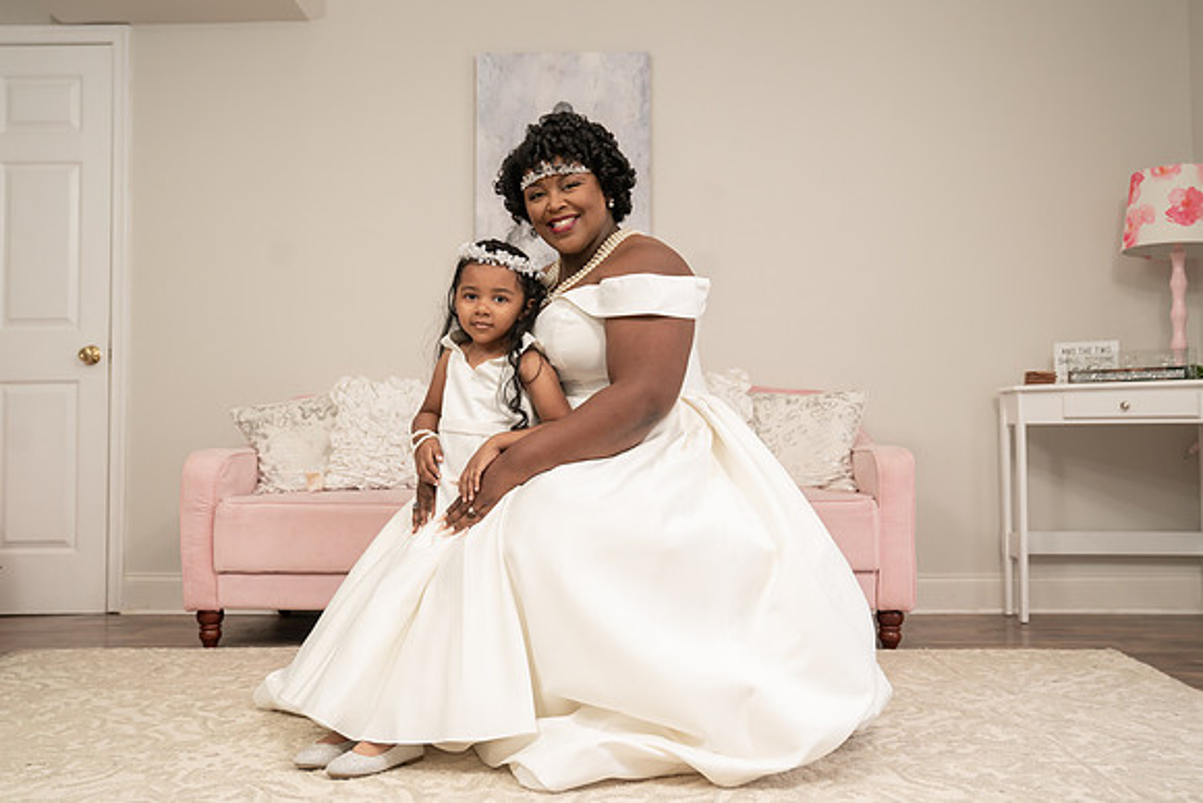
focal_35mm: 35
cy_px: 382
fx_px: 1161
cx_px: 600
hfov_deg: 54.8
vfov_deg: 38.1
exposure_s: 1/200
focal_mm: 33
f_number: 4
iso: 1600
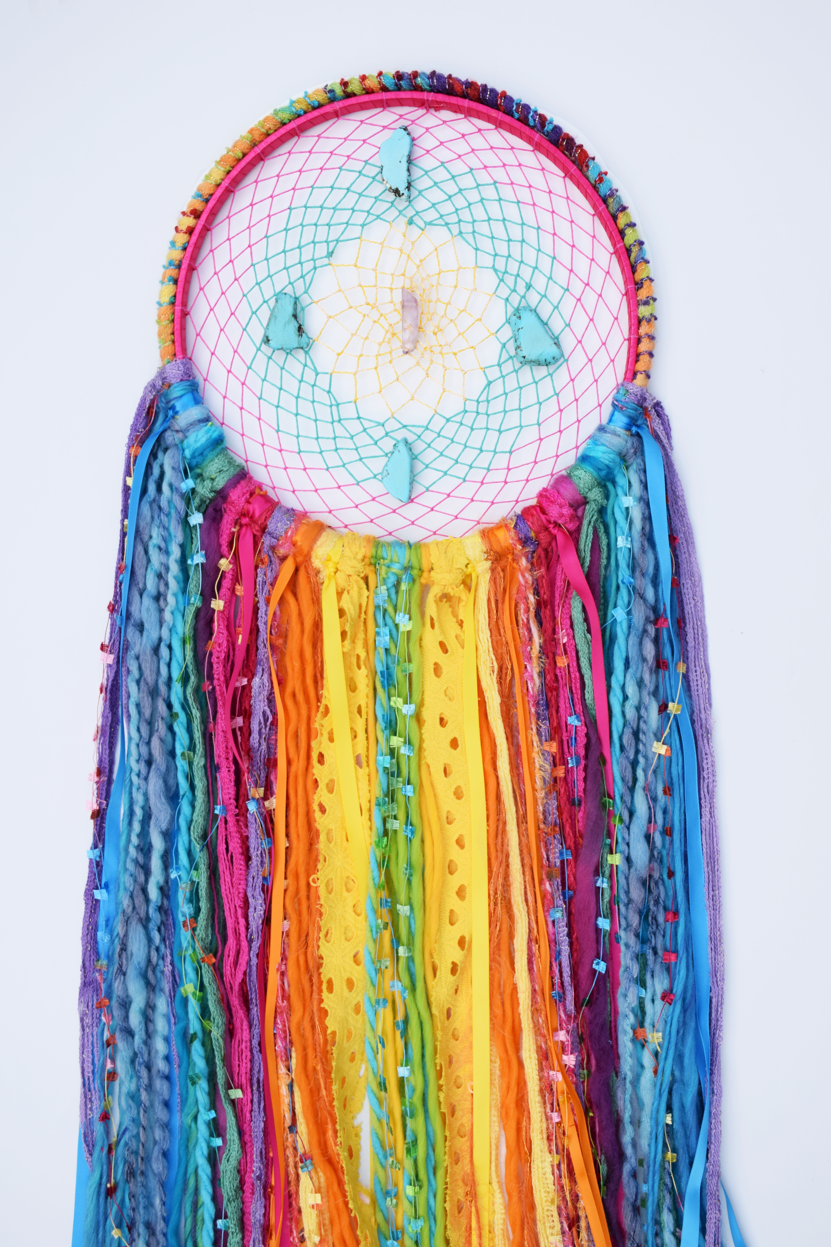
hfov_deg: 34.2
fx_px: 1350
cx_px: 416
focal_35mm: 39
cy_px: 624
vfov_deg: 49.6
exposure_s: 1/250
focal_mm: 26
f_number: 8
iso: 320
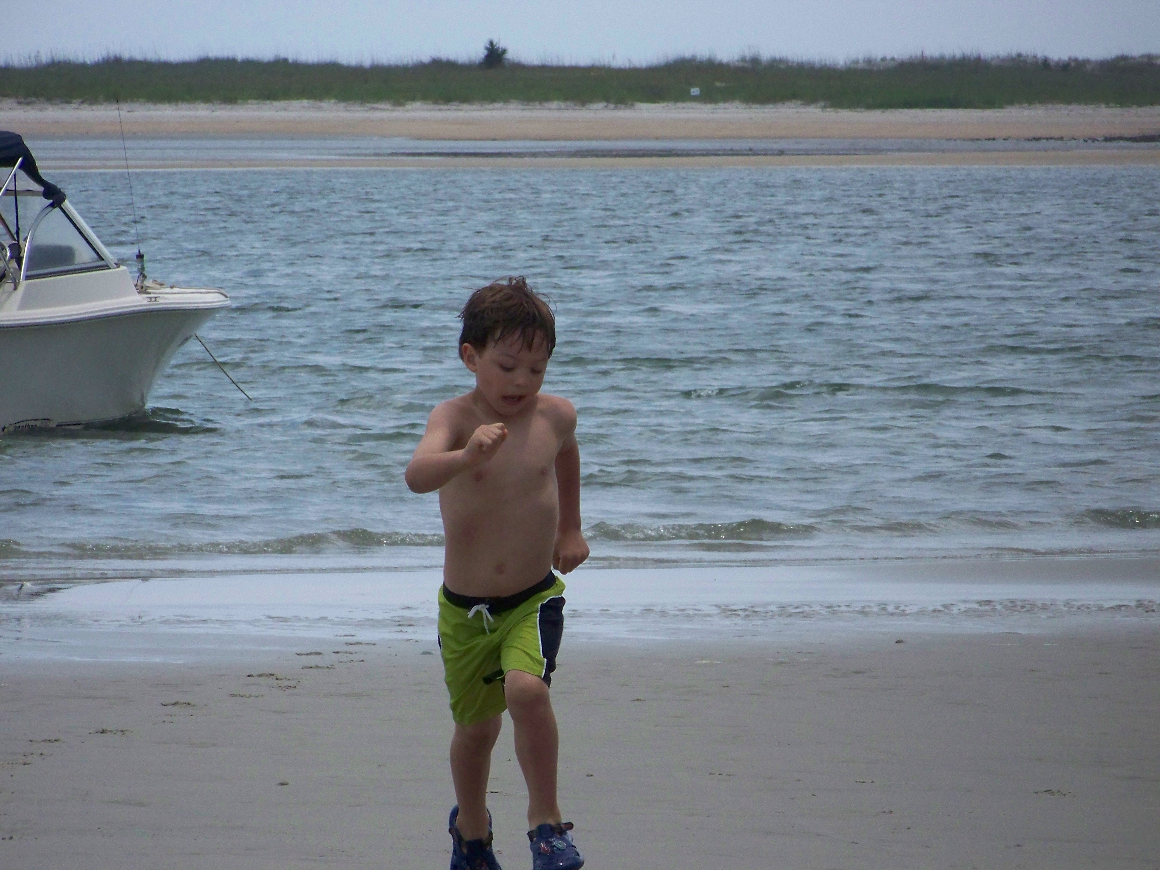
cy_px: 435
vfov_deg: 4.3
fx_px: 11628
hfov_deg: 5.7
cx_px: 580
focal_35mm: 347
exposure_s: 1/1000
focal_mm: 57.7
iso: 200
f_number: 6.3
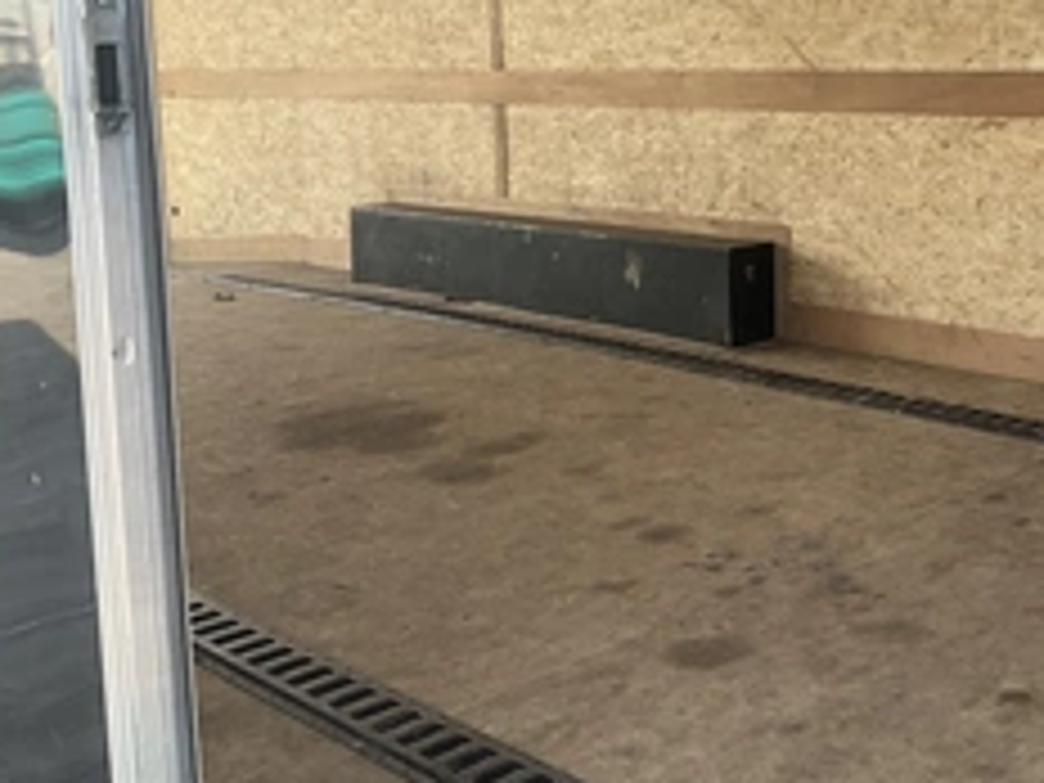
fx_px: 1508
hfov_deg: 37.1
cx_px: 801
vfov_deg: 28.7
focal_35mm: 50
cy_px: 194
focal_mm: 3
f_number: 1.8
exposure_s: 1/135
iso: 20
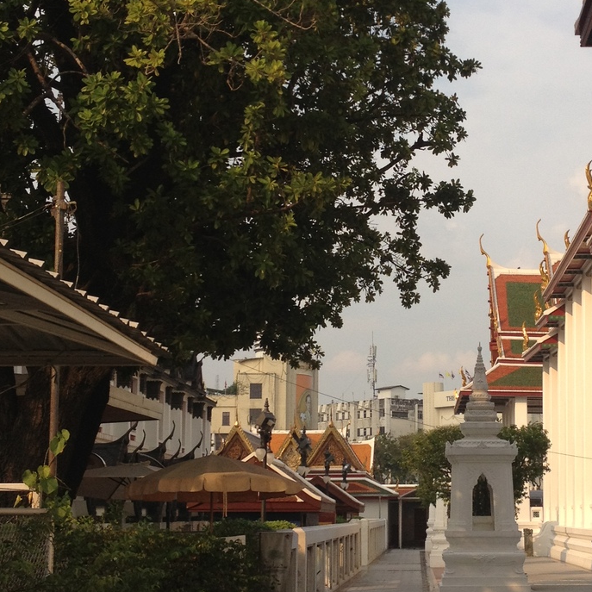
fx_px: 1393
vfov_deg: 24.0
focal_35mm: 72
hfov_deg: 23.8
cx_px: 415
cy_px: 284
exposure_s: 1/1022
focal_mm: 4.28
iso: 64
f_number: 2.4
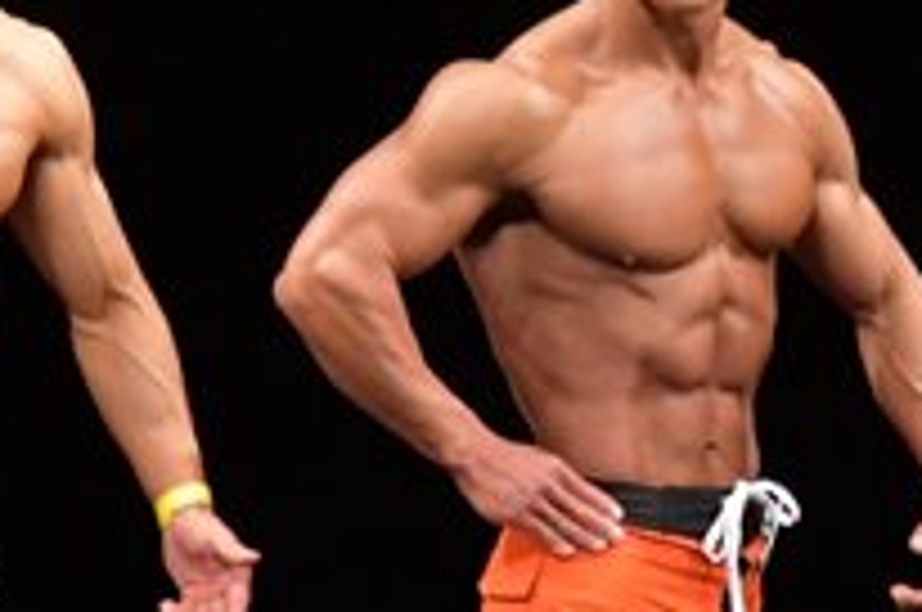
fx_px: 24676
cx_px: 816
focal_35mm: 965
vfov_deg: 1.4
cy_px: 504
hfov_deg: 2.1
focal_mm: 170
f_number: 5.6
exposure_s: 1/400
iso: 3200
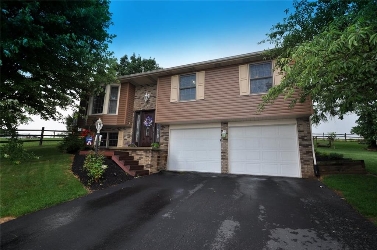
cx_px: 188
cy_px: 125
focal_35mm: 16
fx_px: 173
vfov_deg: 71.9
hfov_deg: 95.1
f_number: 6.3
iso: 200
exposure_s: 1/160
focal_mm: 11
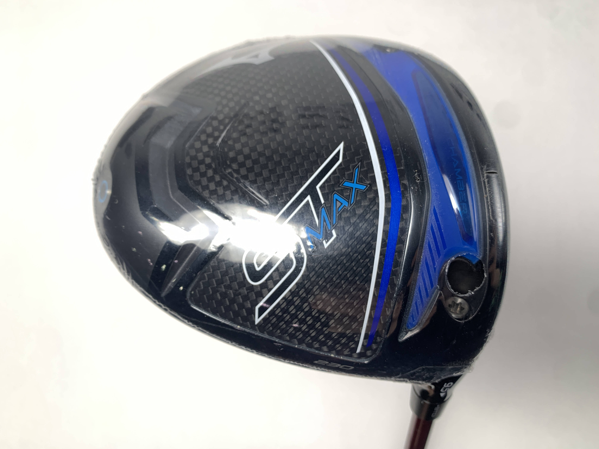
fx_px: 450
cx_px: 300
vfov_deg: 53.1
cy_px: 224
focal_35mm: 26
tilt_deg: -80.7
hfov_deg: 67.3
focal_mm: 4.25
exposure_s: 1/120
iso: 50
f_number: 1.8
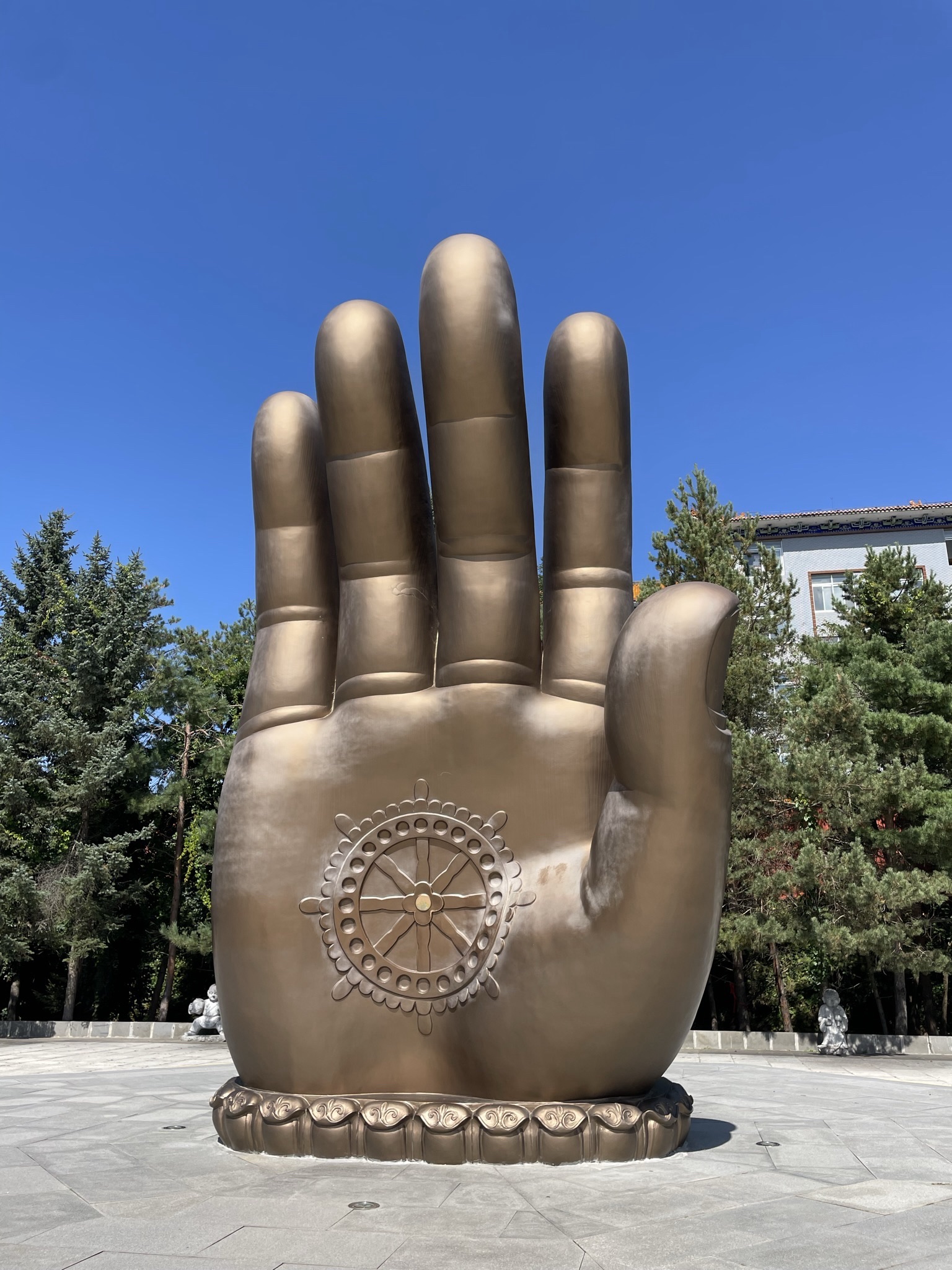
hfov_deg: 53.1
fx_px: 953
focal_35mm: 26
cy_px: 635
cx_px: 476
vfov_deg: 67.3
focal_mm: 4.2
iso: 32
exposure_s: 1/2681
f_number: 1.6
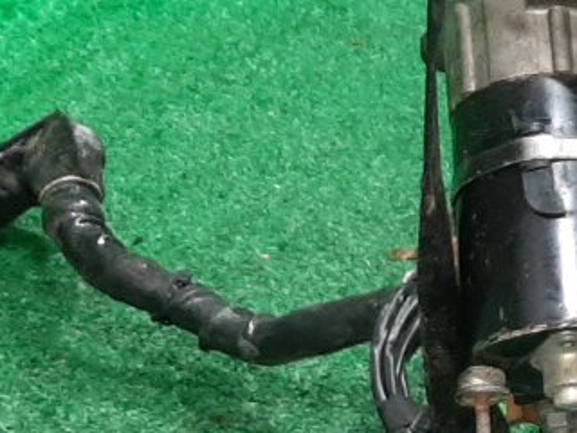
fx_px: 1950
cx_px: 963
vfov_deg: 12.7
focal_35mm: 117
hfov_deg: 15.1
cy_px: 224
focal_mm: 3.93
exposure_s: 1/33
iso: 178
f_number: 1.7
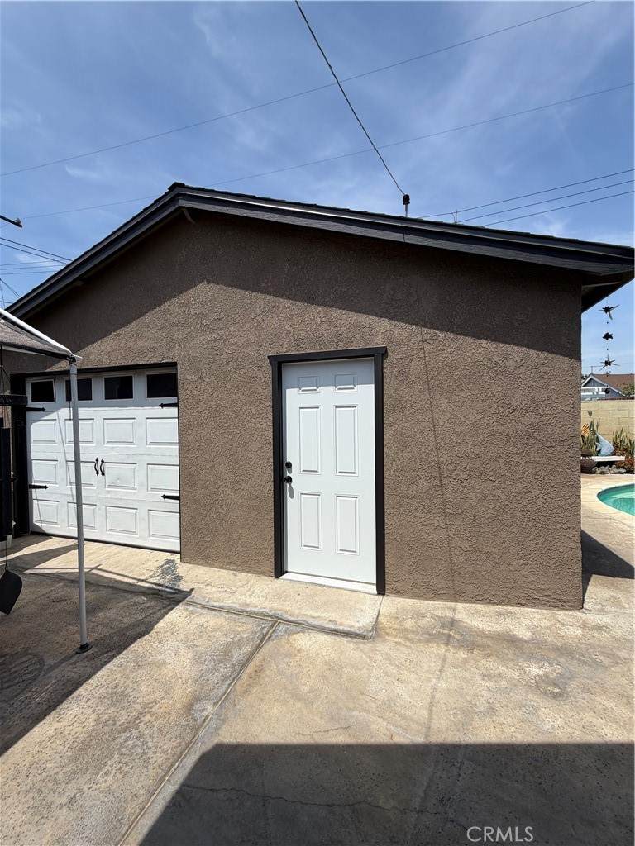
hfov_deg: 85.7
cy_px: 423
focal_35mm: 14
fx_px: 342
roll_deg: +0.4
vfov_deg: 102.1
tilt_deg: -0.8
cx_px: 318
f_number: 2.2
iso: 20
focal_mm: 2.22
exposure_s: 1/1001
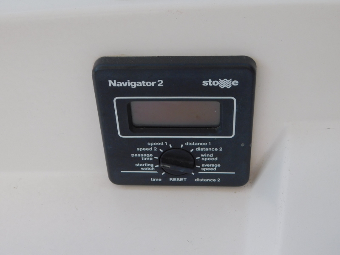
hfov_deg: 37.5
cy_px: 128
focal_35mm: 51
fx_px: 501
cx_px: 170
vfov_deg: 28.6
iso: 125
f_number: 3.8
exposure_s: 1/400
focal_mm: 9
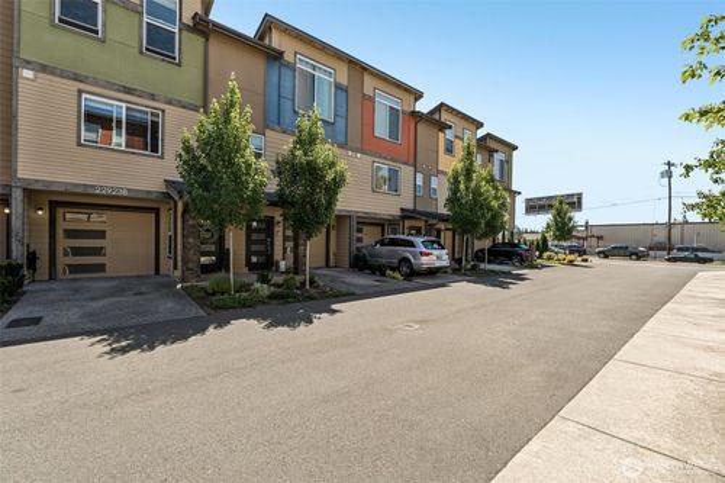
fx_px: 302
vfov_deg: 77.3
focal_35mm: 15
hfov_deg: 100.4
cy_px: 242
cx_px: 362
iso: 250
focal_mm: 10
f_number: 9
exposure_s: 1/160
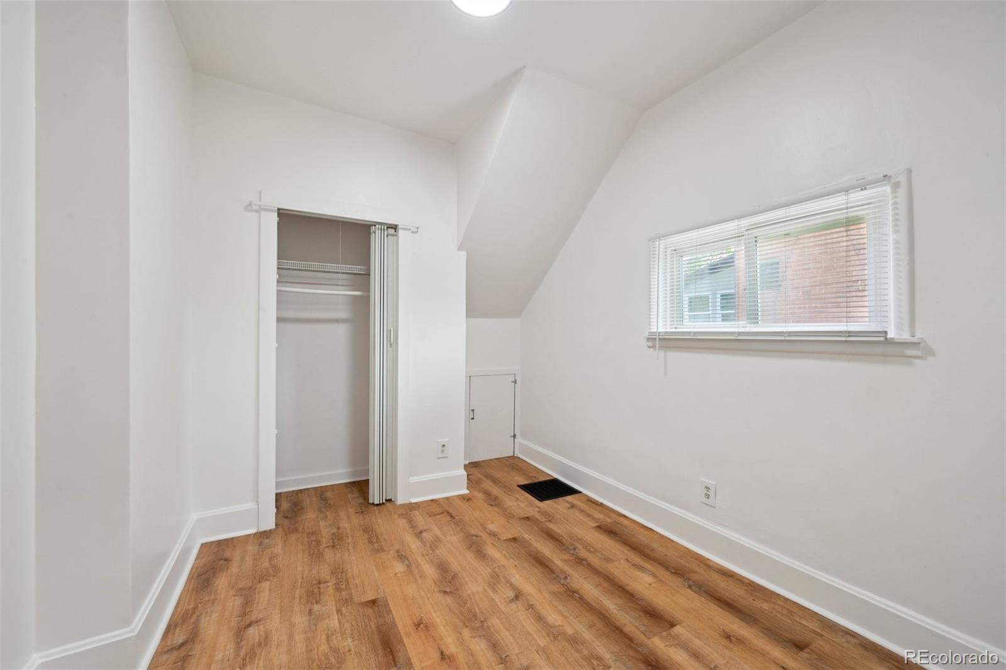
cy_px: 335
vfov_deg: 81.2
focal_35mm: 14
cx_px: 503
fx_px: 391
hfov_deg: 104.3
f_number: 11
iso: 400
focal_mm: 14
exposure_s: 1/10
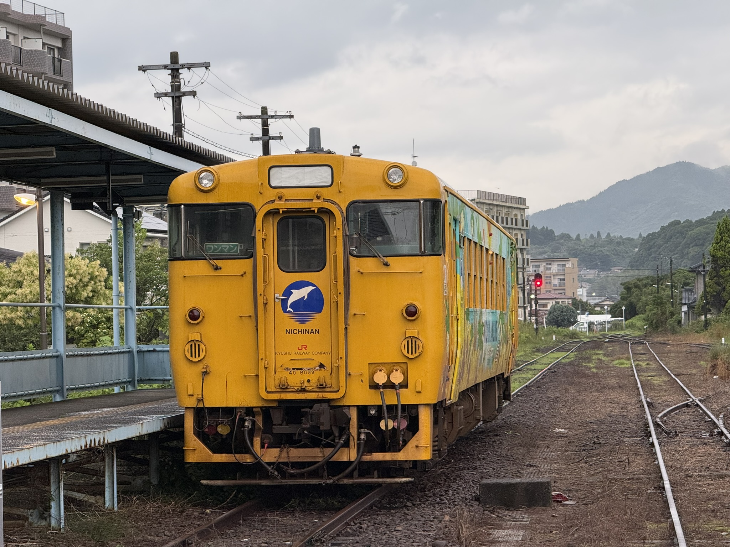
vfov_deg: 12.3
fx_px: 2531
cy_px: 274
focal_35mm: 120
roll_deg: +1.3
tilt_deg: +0.5
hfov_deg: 16.4
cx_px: 365
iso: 160
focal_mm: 15.66
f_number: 2.8
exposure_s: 1/99
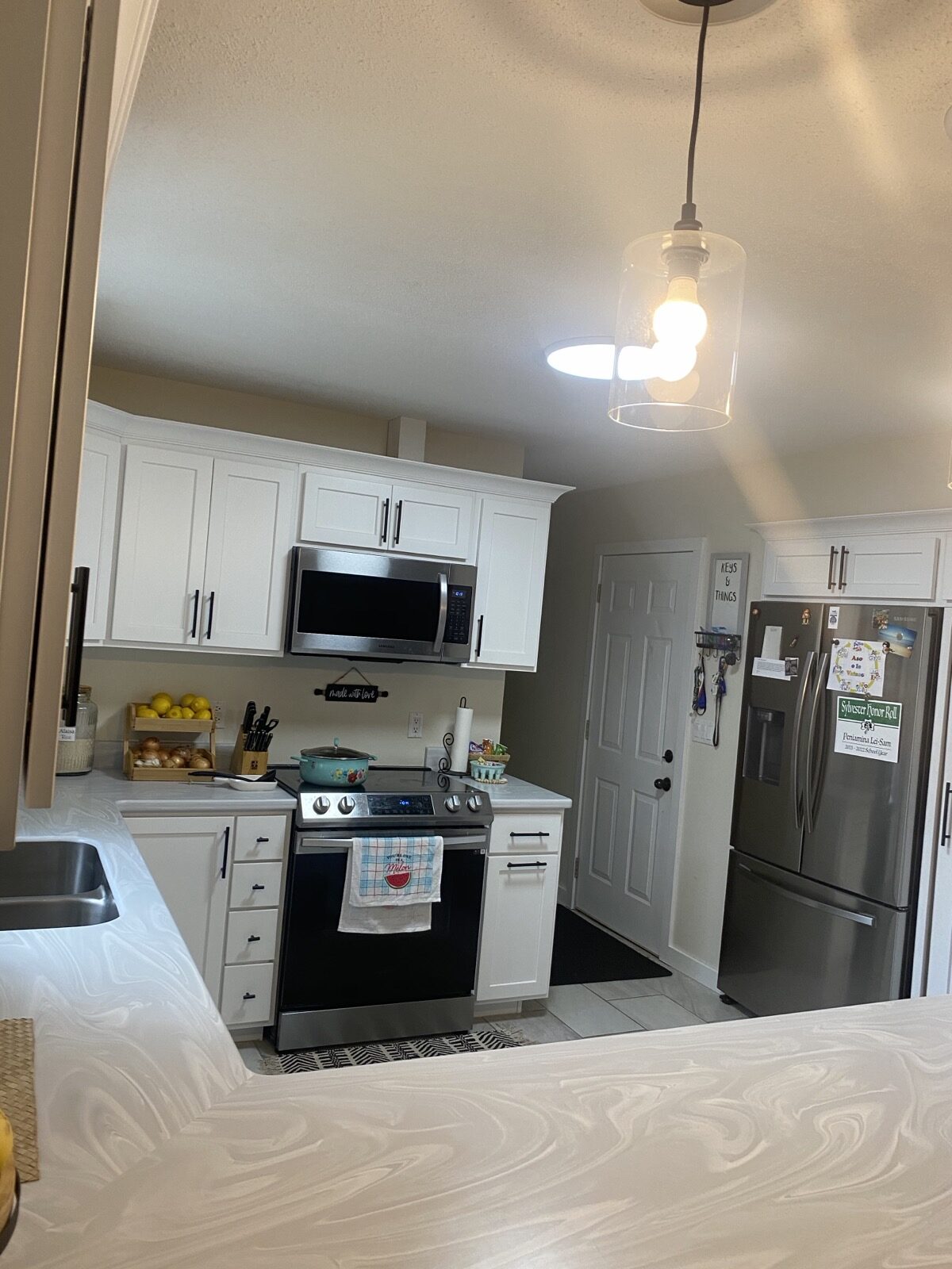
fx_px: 953
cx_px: 476
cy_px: 634
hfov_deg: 53.1
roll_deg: -5.6
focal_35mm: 26
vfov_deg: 67.3
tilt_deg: -1.2
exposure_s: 1/60
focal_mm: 4.25
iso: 80
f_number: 1.8
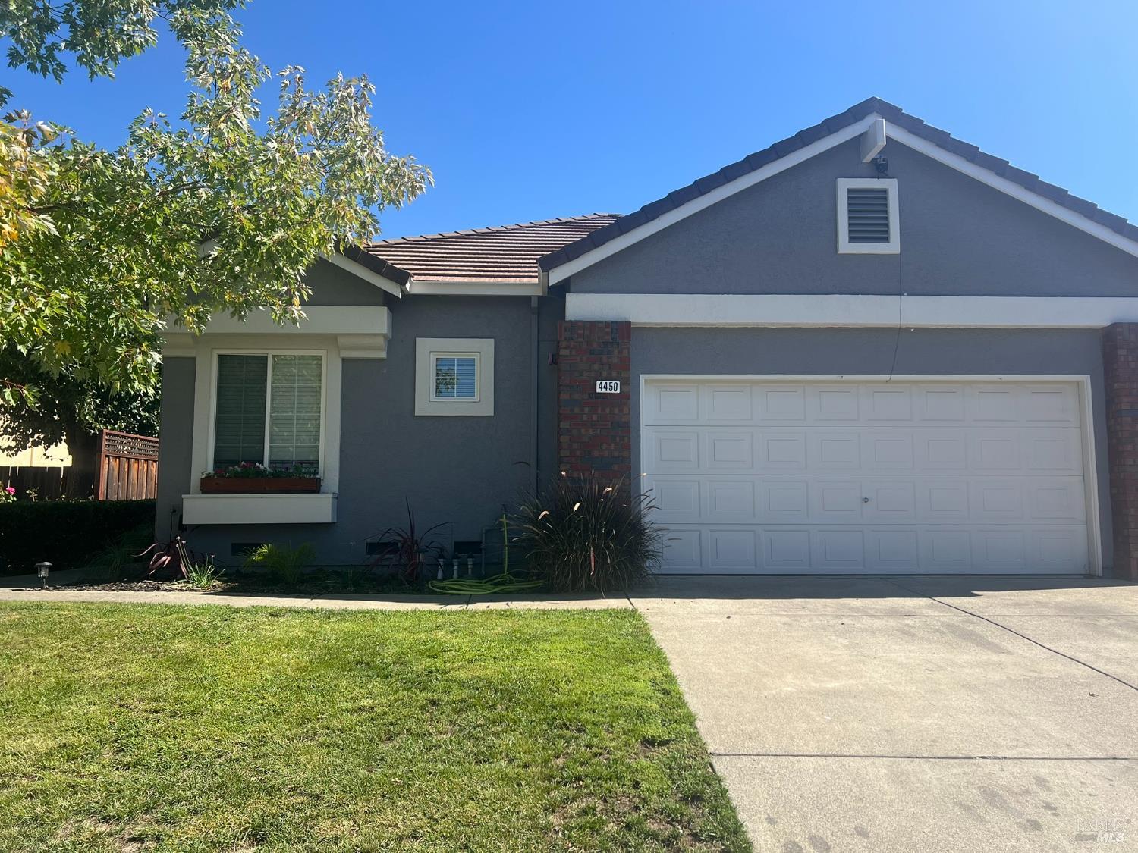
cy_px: 426
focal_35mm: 26
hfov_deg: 67.3
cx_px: 569
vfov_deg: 53.1
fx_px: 855
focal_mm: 5.7
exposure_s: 1/2457
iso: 50
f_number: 1.5
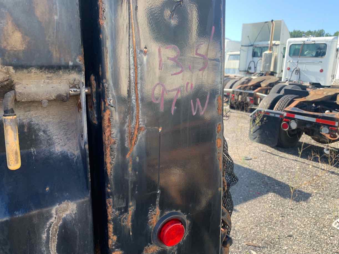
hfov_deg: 67.3
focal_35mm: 26
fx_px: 255
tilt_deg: -12.7
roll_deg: -1.7
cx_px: 170
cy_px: 127
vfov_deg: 53.0
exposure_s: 1/279
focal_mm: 4.25
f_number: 1.8
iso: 25
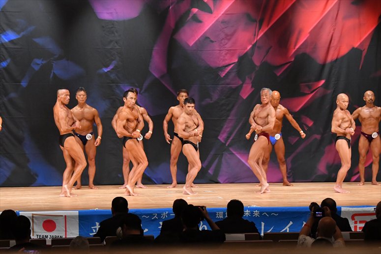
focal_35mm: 138
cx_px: 190
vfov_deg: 9.9
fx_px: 1460
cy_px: 127
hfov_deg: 14.9
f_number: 5.6
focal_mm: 92
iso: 6400
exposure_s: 1/400
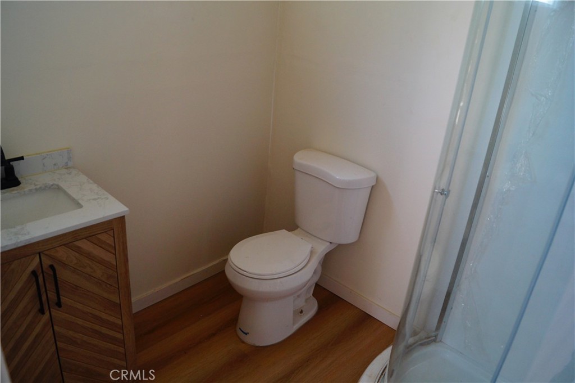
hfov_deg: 67.4
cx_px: 288
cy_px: 192
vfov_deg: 47.9
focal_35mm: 27
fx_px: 431
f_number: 4.5
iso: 500
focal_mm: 18
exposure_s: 1/60
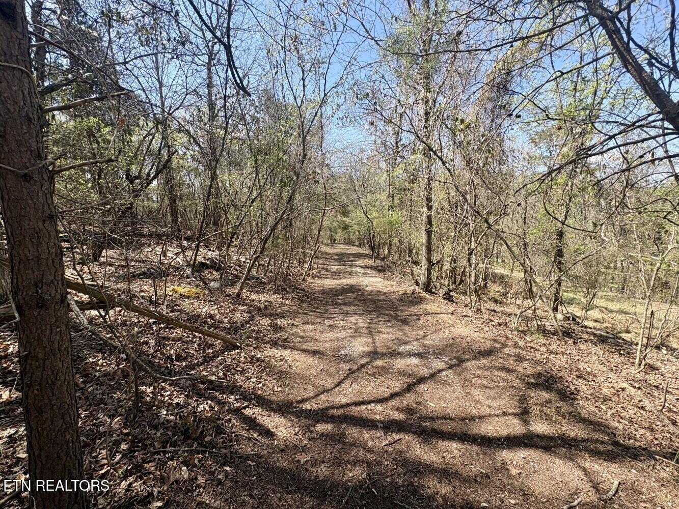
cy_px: 254
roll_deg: +1.4
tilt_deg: -10.5
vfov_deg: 85.7
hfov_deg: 102.1
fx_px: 275
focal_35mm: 14
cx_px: 340
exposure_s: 1/669
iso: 40
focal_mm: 2.22
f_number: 2.2
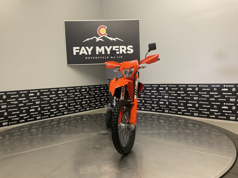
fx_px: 199
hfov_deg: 61.7
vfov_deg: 48.2
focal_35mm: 29
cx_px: 119
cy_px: 89
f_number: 1.8
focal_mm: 3
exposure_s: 1/60
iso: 160
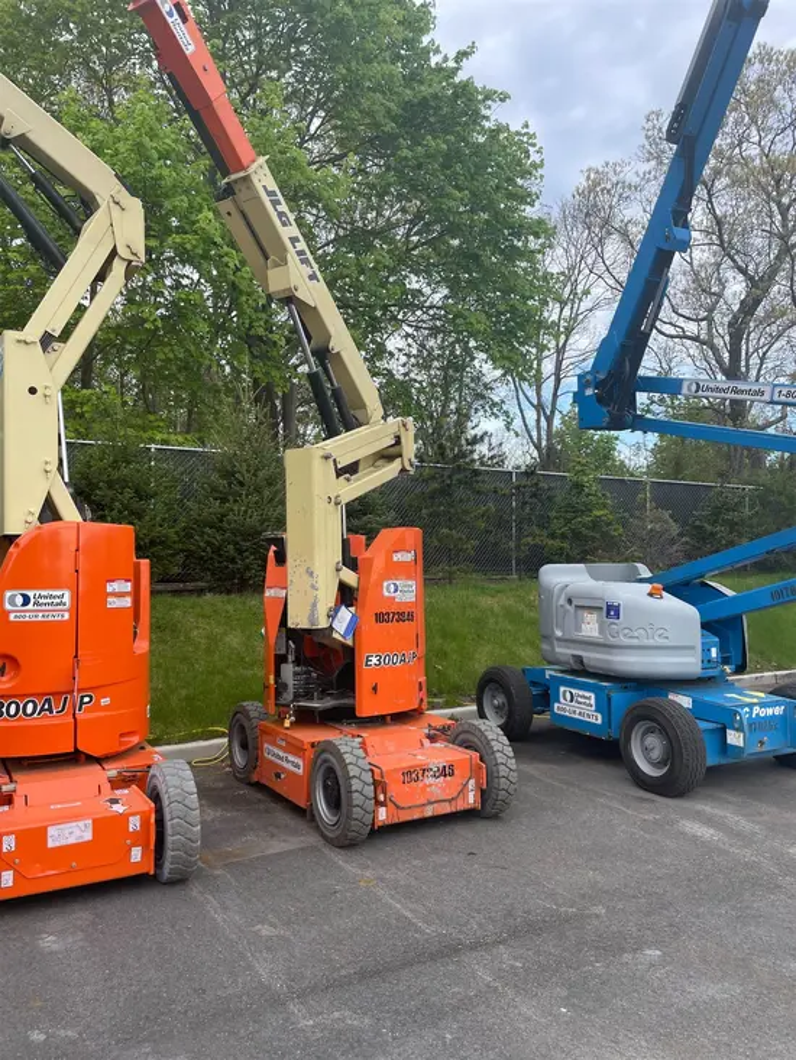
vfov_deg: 67.3
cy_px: 530
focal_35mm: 26
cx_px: 398
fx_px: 797
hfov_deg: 53.1
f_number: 1.6
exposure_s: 1/988
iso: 50
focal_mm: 4.2
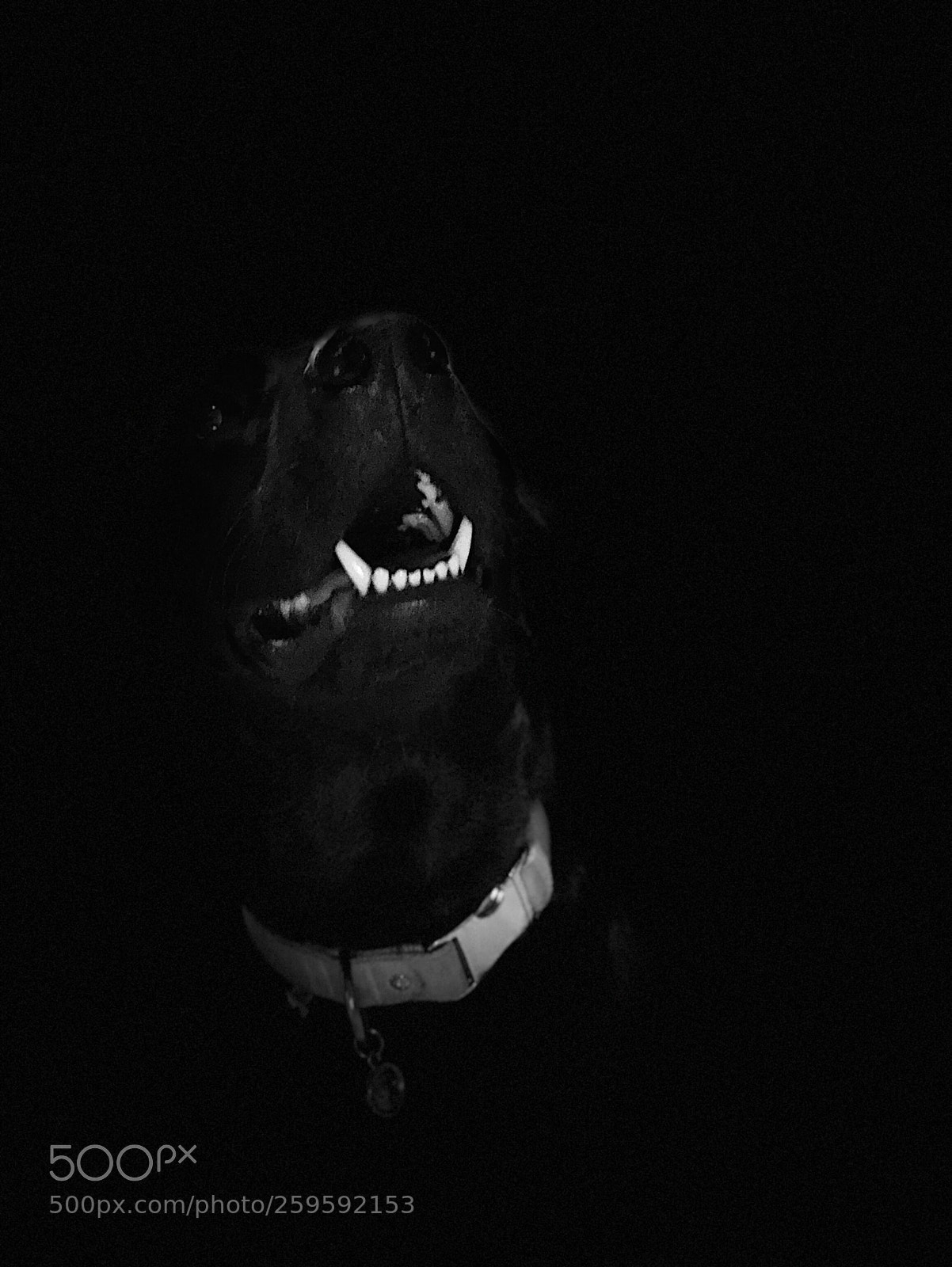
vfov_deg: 56.8
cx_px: 476
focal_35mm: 32
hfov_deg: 44.2
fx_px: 1172
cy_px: 634
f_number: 2.2
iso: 640
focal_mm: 2.87
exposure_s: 1/16
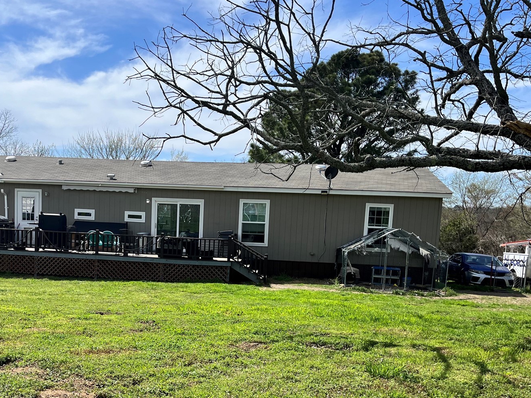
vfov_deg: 37.2
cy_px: 275
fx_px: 583
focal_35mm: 38
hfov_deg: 48.3
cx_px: 184
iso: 50
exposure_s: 1/4310
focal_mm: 5.1
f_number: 1.6
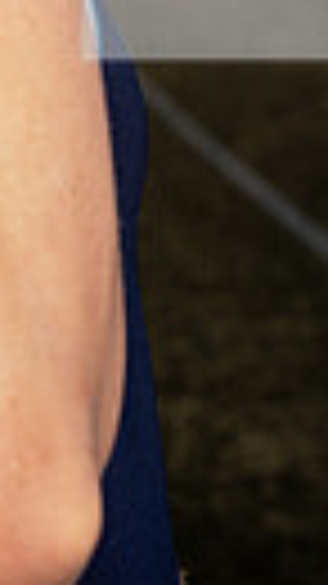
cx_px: -274
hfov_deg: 5.9
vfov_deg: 10.3
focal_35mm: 200
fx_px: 3096
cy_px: -392
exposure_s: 1/250
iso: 64
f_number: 5.6
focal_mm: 55
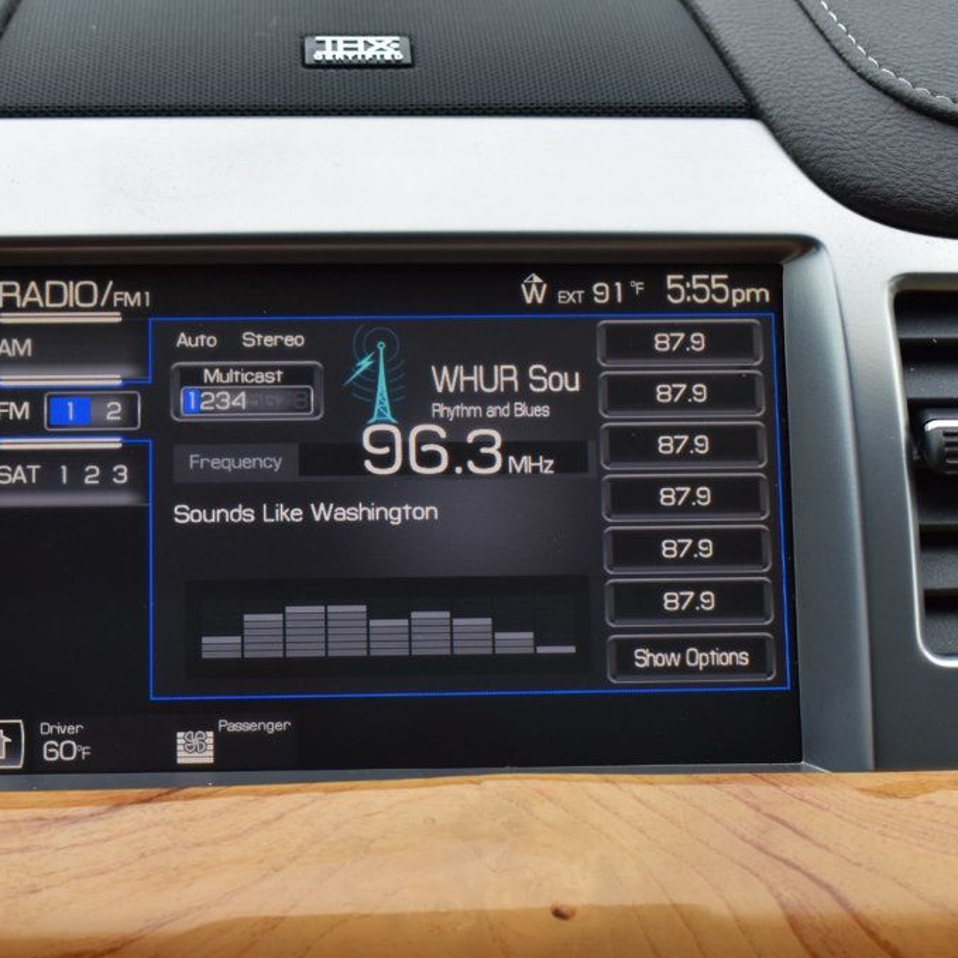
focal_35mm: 73
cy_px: 480
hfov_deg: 23.7
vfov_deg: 23.7
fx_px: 2286
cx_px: 408
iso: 400
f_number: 8
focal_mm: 38
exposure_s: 1/80
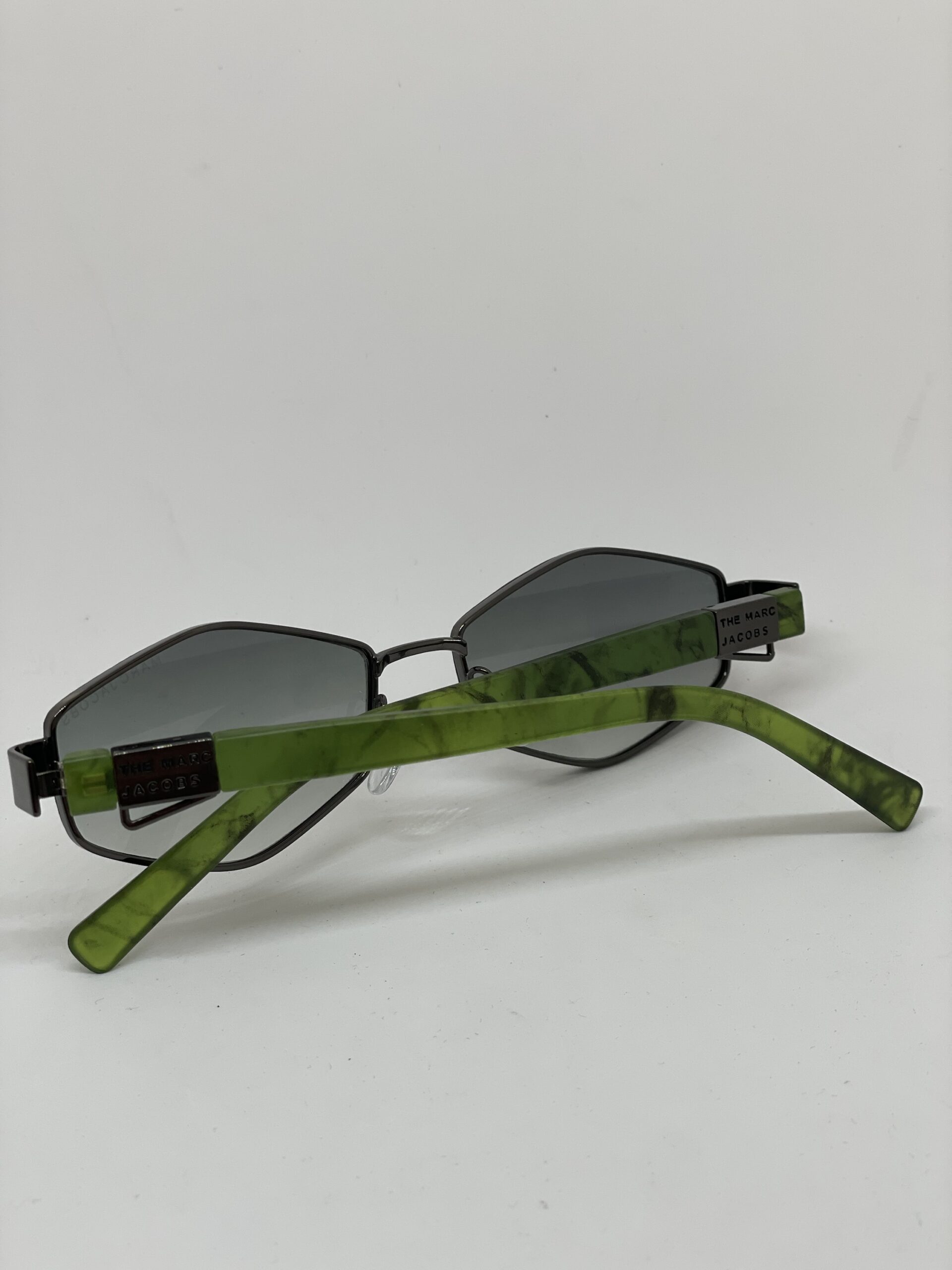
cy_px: 635
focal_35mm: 52
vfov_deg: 36.8
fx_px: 1907
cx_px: 476
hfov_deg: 28.0
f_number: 2
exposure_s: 1/122
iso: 40
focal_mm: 6
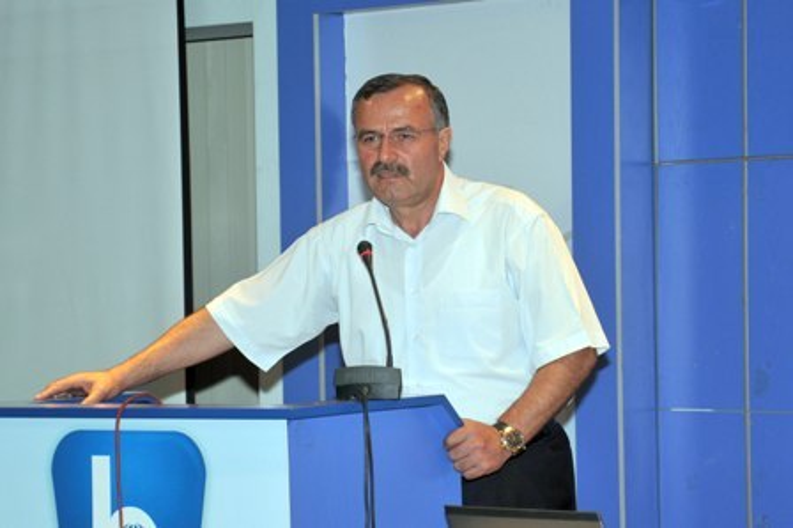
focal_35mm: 105
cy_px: 264
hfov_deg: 19.5
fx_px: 2311
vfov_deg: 13.0
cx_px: 396
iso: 320
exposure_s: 1/30
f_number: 5.3
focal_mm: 70
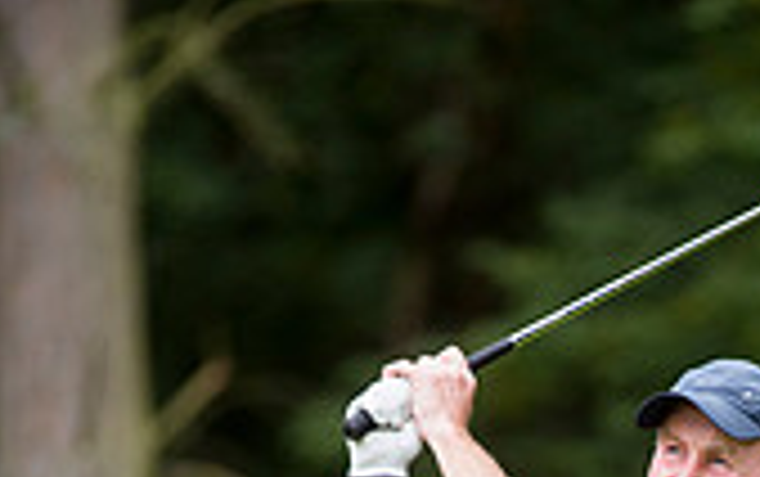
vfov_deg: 1.6
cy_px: 936
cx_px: 670
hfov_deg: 2.6
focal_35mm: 814
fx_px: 16877
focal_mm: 300
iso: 500
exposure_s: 1/1600
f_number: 4
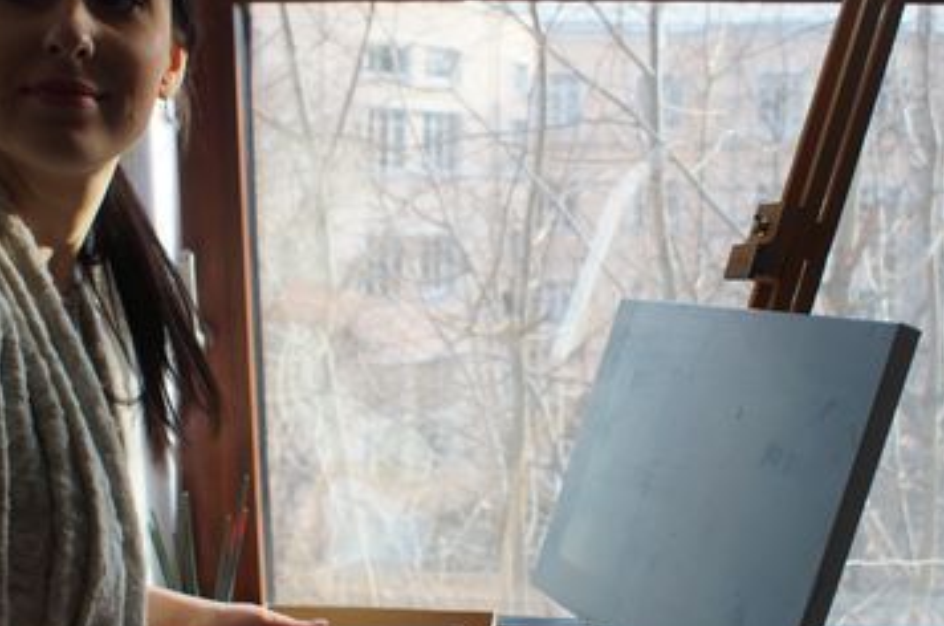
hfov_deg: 33.9
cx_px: 395
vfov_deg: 22.8
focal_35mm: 59
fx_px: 1544
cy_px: 428
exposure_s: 1/60
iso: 100
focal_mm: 20
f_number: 4
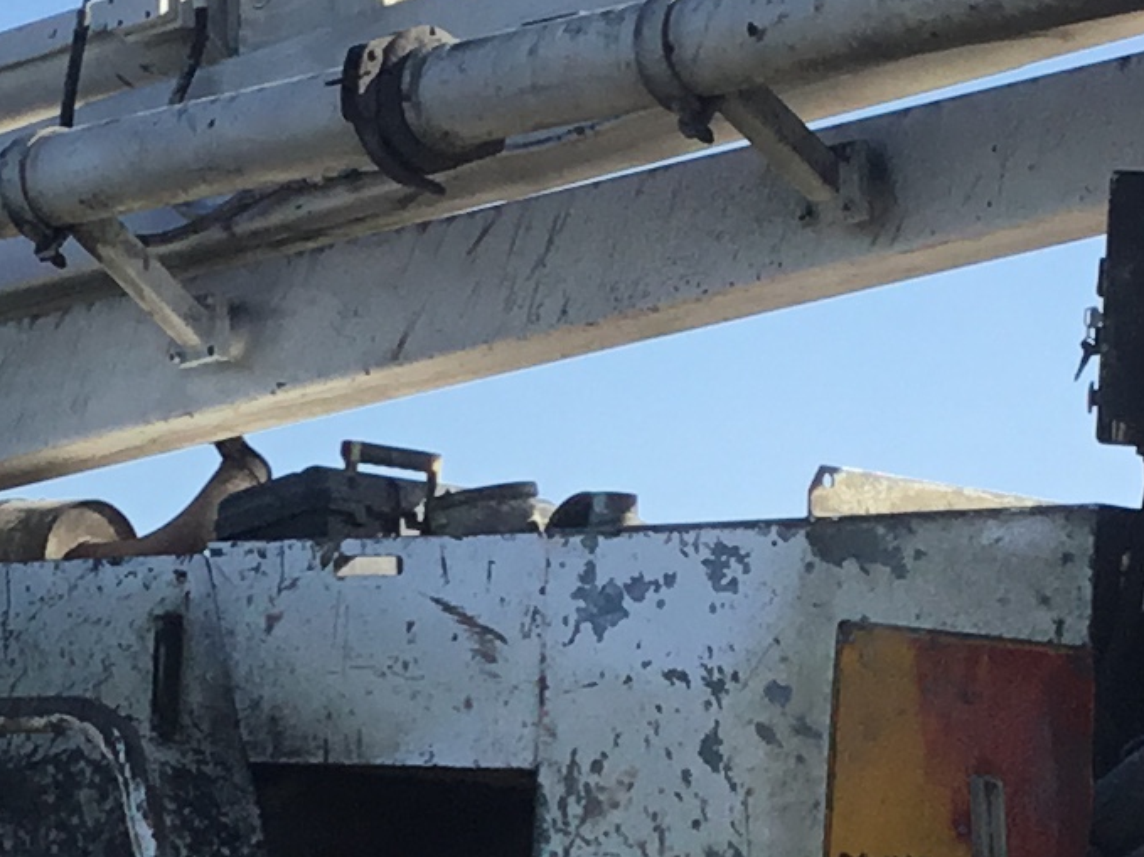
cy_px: 748
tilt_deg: +2.9
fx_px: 4923
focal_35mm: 149
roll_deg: -3.0
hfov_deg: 13.2
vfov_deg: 9.9
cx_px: 398
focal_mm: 3.3
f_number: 2.4
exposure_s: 1/1006
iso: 25
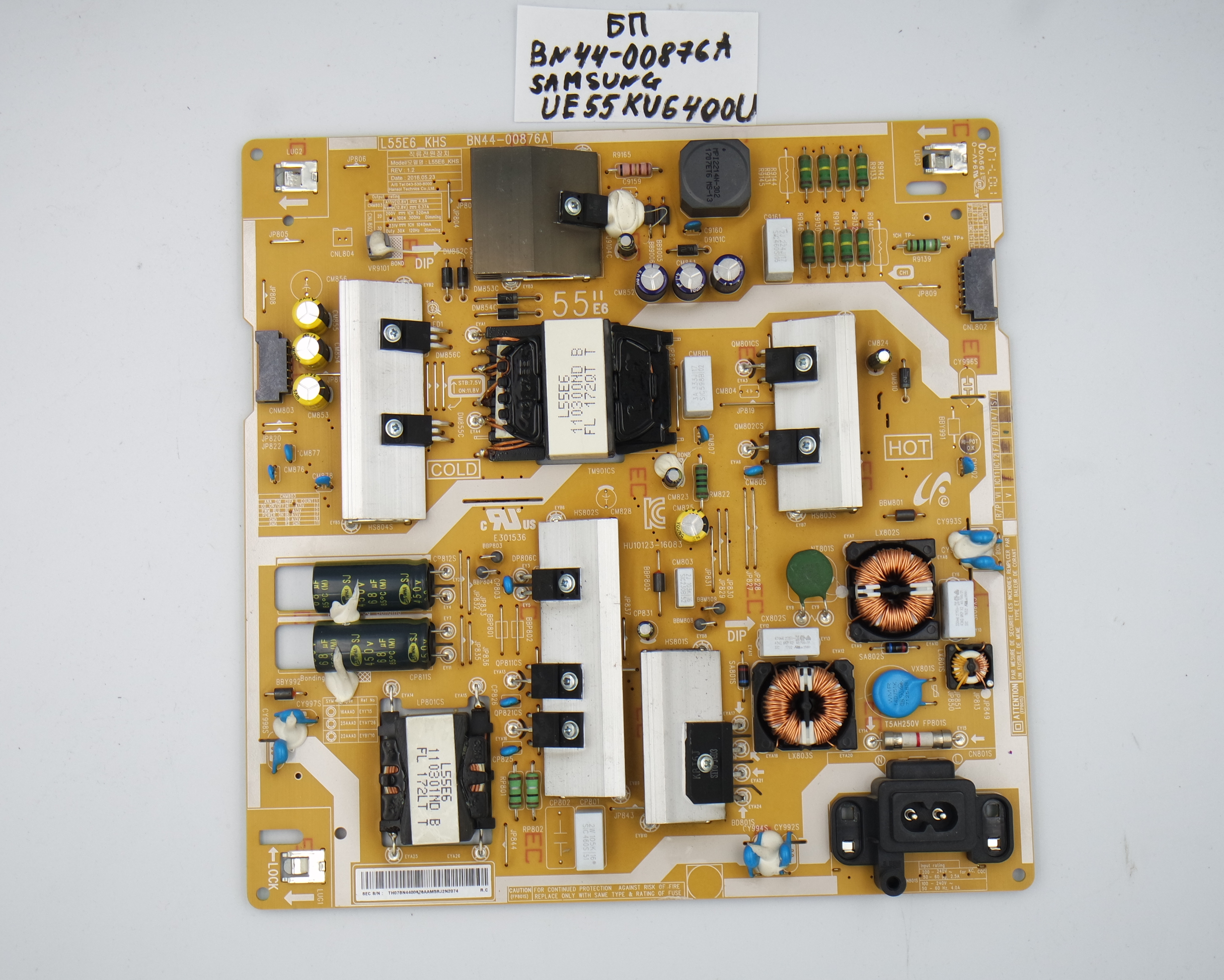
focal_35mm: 51
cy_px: 488
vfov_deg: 29.7
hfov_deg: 36.7
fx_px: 1847
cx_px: 626
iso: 160
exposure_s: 1/100
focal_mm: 17
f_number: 5.6
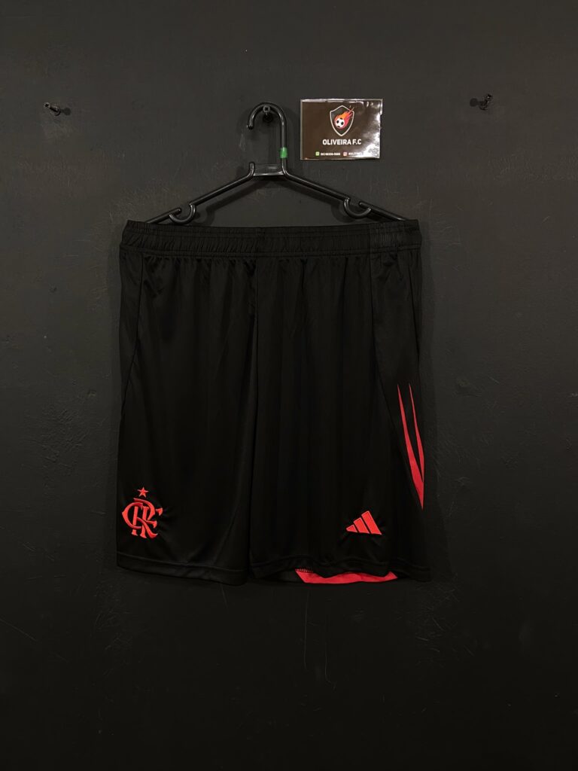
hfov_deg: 53.1
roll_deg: +0.8
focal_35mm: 26
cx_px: 289
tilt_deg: -7.1
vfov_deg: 67.3
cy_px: 386
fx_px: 579
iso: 400
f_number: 1.8
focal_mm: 4.25
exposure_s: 1/60
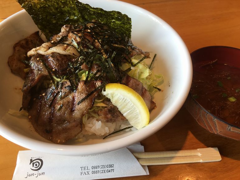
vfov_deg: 48.3
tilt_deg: -50.8
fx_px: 201
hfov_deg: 61.6
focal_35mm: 29
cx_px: 120
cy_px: 90
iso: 25
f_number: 2.2
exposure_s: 1/60
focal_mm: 4.15
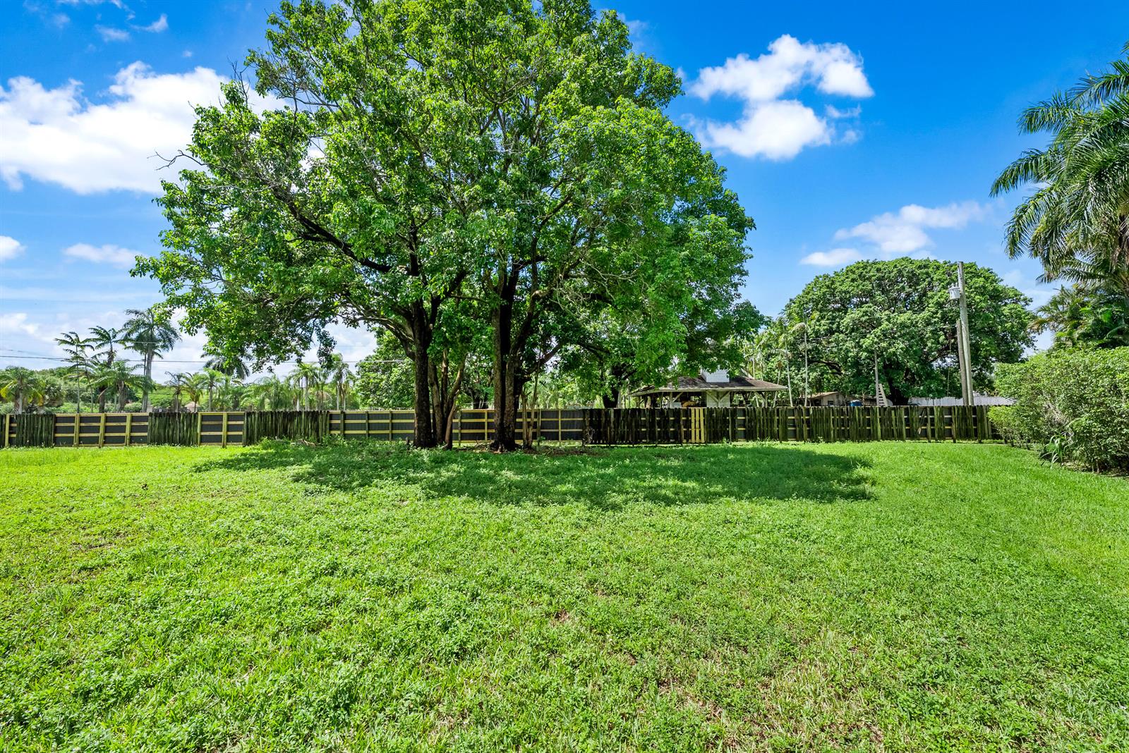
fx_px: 439
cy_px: 376
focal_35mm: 14
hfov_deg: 104.2
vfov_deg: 81.3
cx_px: 564
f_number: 11
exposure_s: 1/500
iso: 800
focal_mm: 14
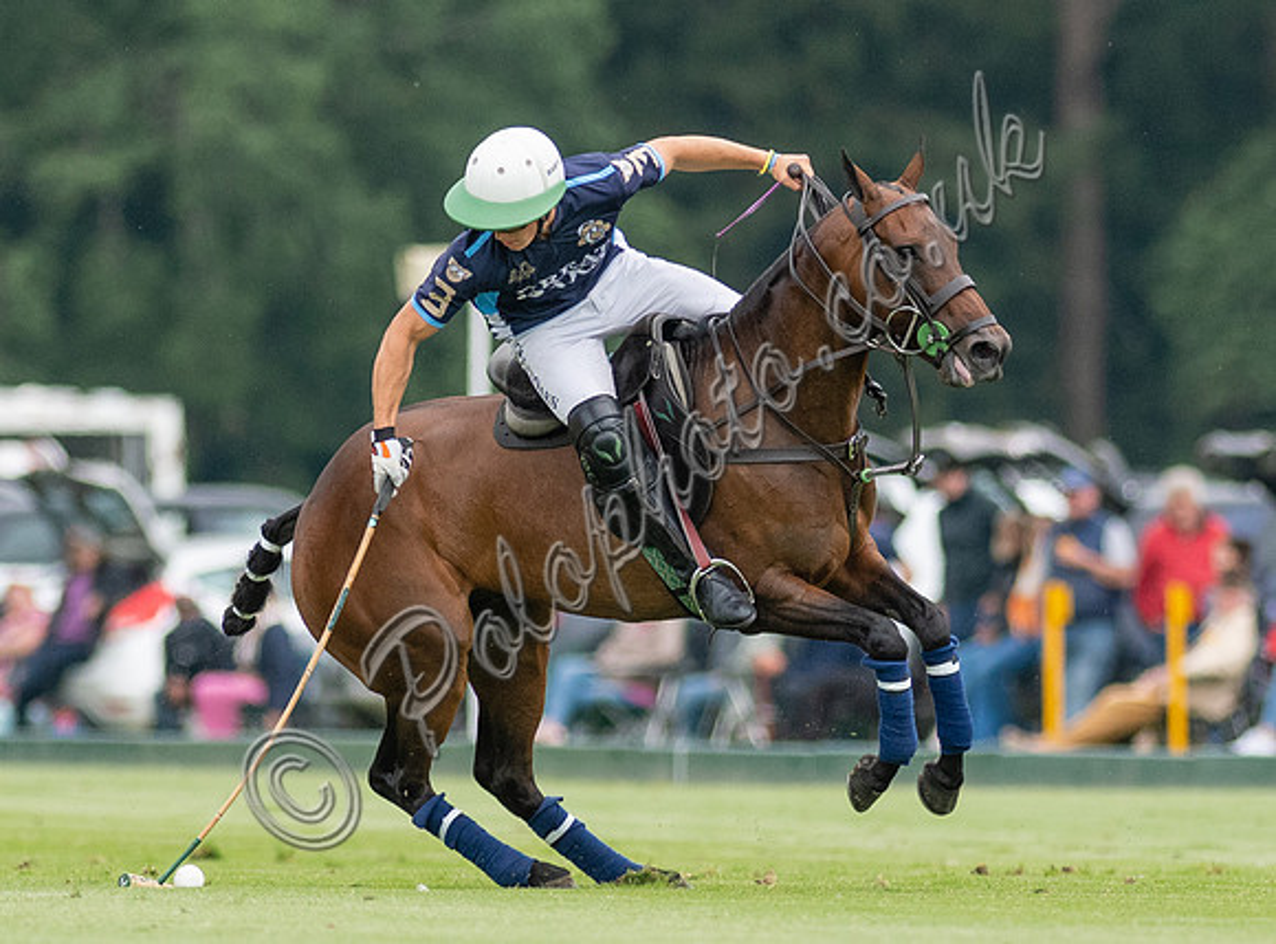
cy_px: 581
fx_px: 35721
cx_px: 778
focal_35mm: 974
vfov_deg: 1.5
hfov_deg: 2.0
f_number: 2.8
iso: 640
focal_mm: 300
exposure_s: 1/4000
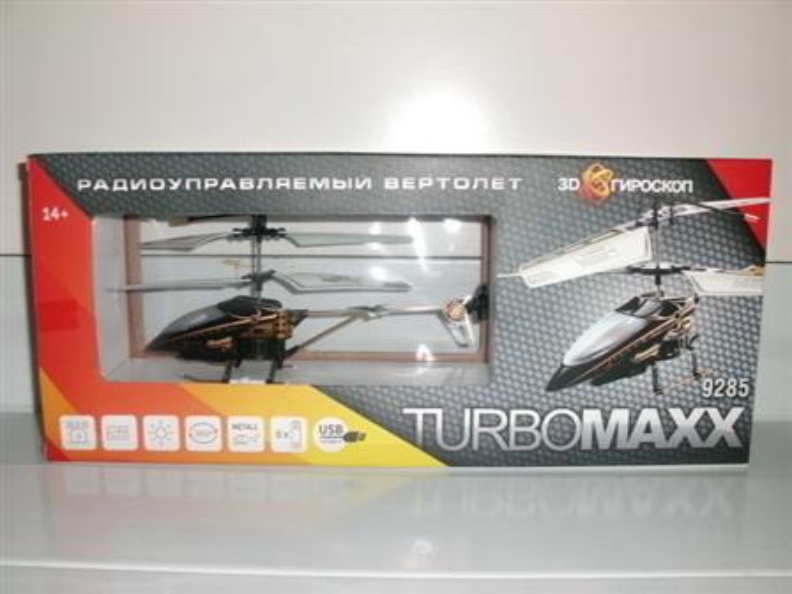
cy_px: 297
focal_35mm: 36
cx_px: 396
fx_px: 824
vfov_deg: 39.7
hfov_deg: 51.4
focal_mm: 6.3
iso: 64
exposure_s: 1/60
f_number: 2.9
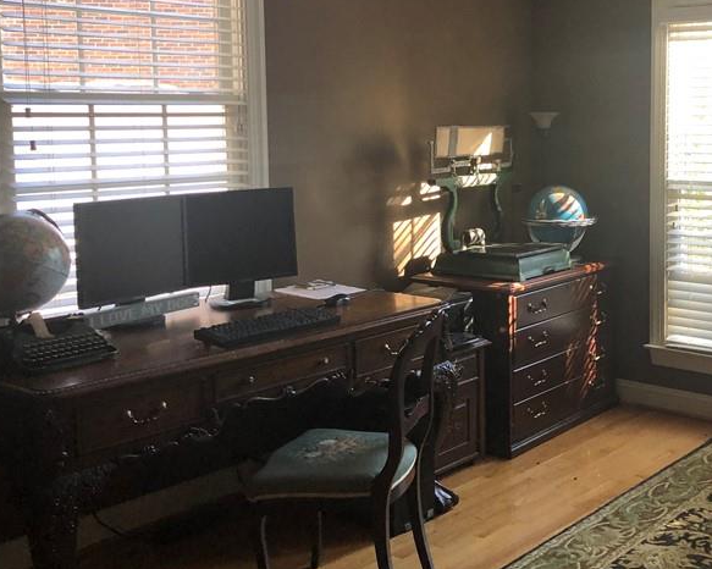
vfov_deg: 31.3
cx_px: 590
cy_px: 203
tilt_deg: -7.0
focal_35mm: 48
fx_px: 1011
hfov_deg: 37.1
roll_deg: +1.2
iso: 32
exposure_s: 1/30
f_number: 1.8
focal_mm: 4
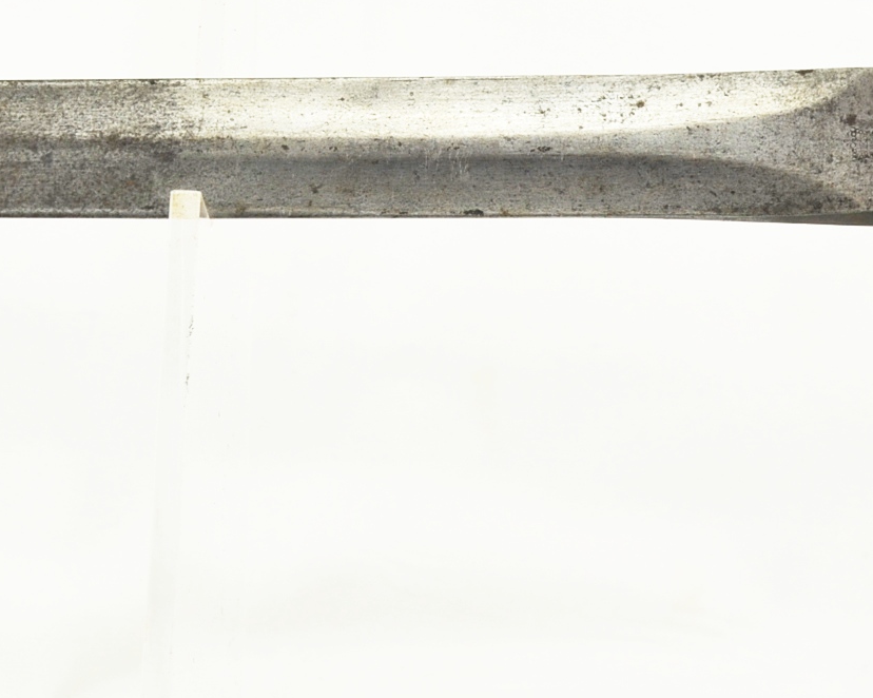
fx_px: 4753
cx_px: 409
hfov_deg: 10.5
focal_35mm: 184
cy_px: 70
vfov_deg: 8.4
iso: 250
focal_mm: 44
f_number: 5.6
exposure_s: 1/125
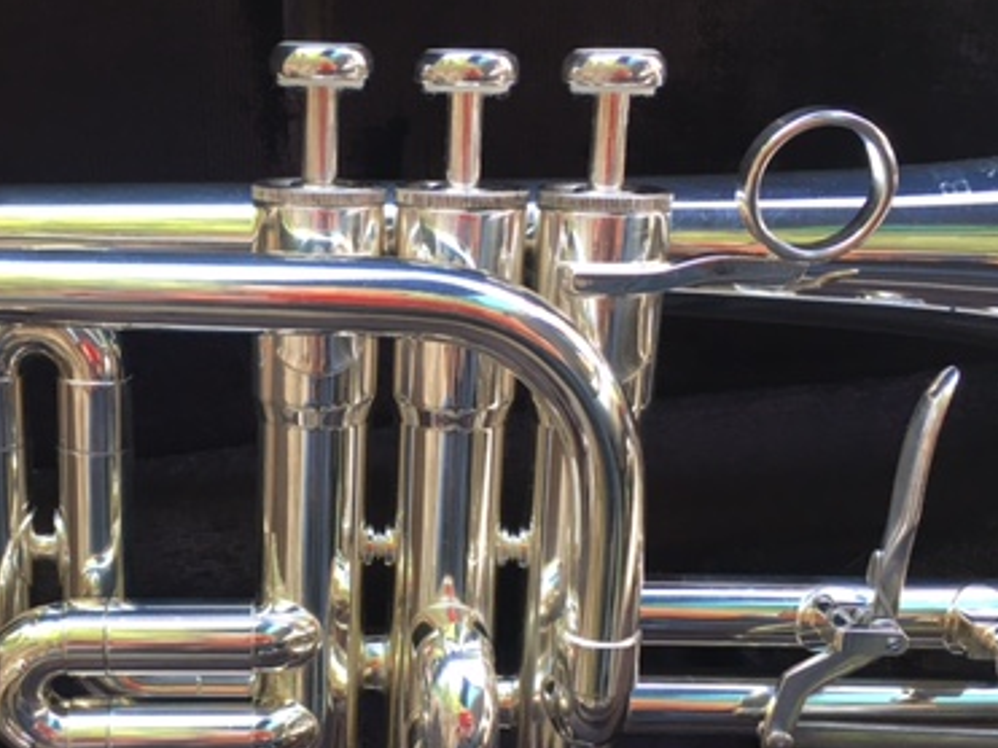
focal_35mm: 50
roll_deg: +1.3
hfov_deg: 37.7
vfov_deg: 28.9
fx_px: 1441
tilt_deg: -43.6
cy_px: 500
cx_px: 325
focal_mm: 4.15
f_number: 2.2
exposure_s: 1/33
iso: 32
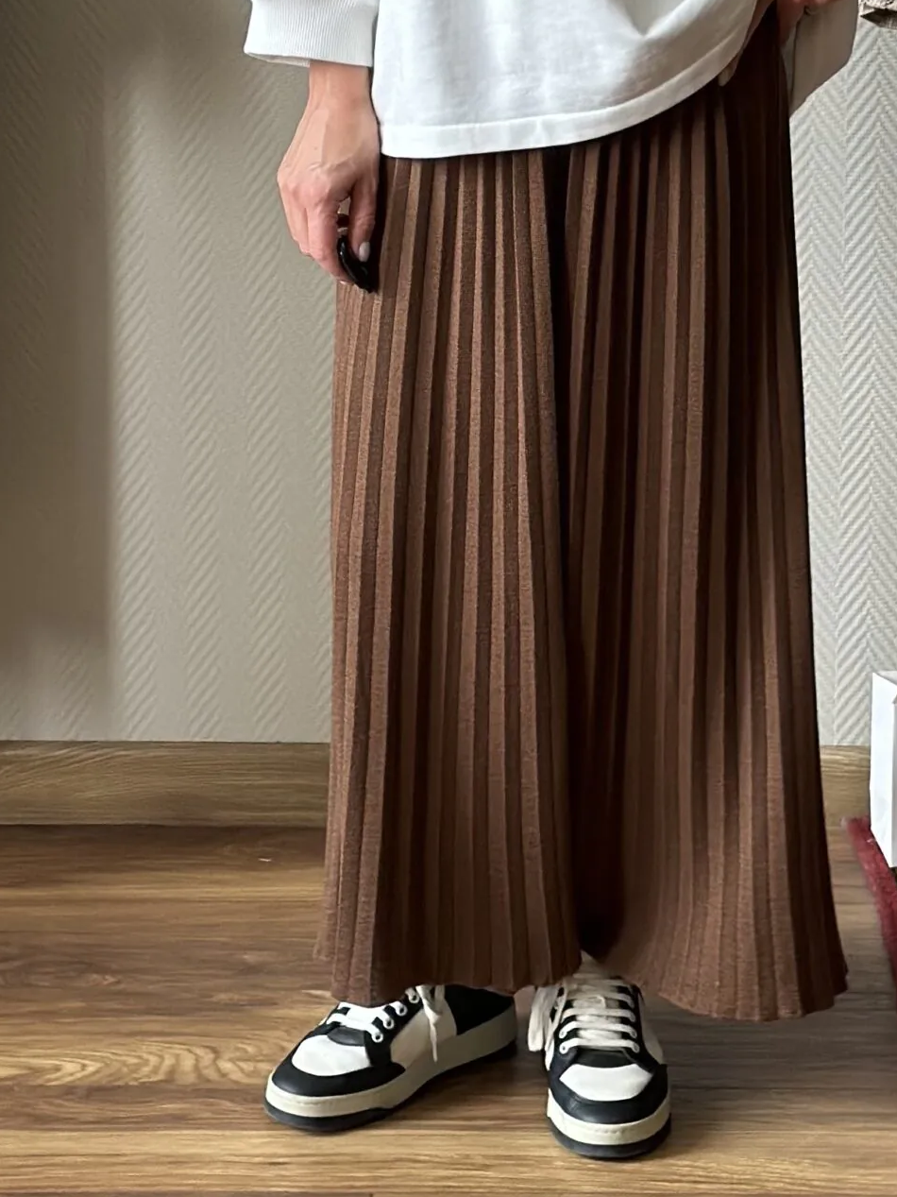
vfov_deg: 19.9
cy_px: 159
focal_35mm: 97
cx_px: 616
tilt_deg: -12.9
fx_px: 3352
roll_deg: -1.0
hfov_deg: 15.2
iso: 125
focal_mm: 6.86
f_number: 1.78
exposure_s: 1/92
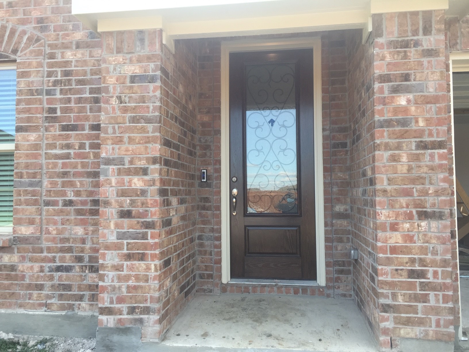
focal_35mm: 29
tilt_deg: +4.2
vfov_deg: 48.2
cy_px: 176
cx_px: 234
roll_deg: +0.1
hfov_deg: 61.7
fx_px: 393
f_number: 2.2
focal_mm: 4.15
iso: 32
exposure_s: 1/260
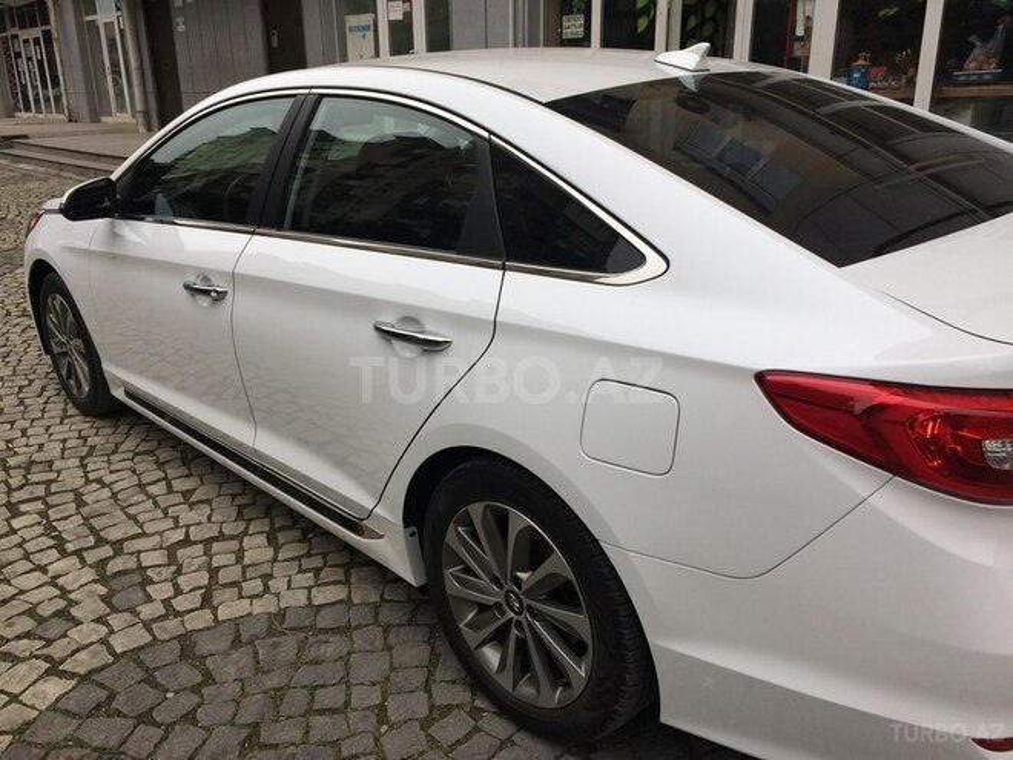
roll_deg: -0.4
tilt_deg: -20.2
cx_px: 506
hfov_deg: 61.7
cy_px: 380
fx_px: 849
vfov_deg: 48.2
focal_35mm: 29
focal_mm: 4.15
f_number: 2.2
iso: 32
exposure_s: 1/820
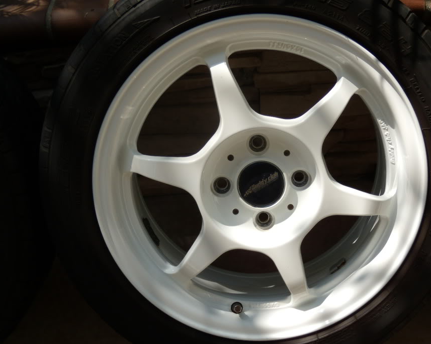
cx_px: 253
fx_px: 536
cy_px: 189
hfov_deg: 43.7
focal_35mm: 42
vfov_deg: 35.6
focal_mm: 6.4
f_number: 3.6
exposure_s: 1/500
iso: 80
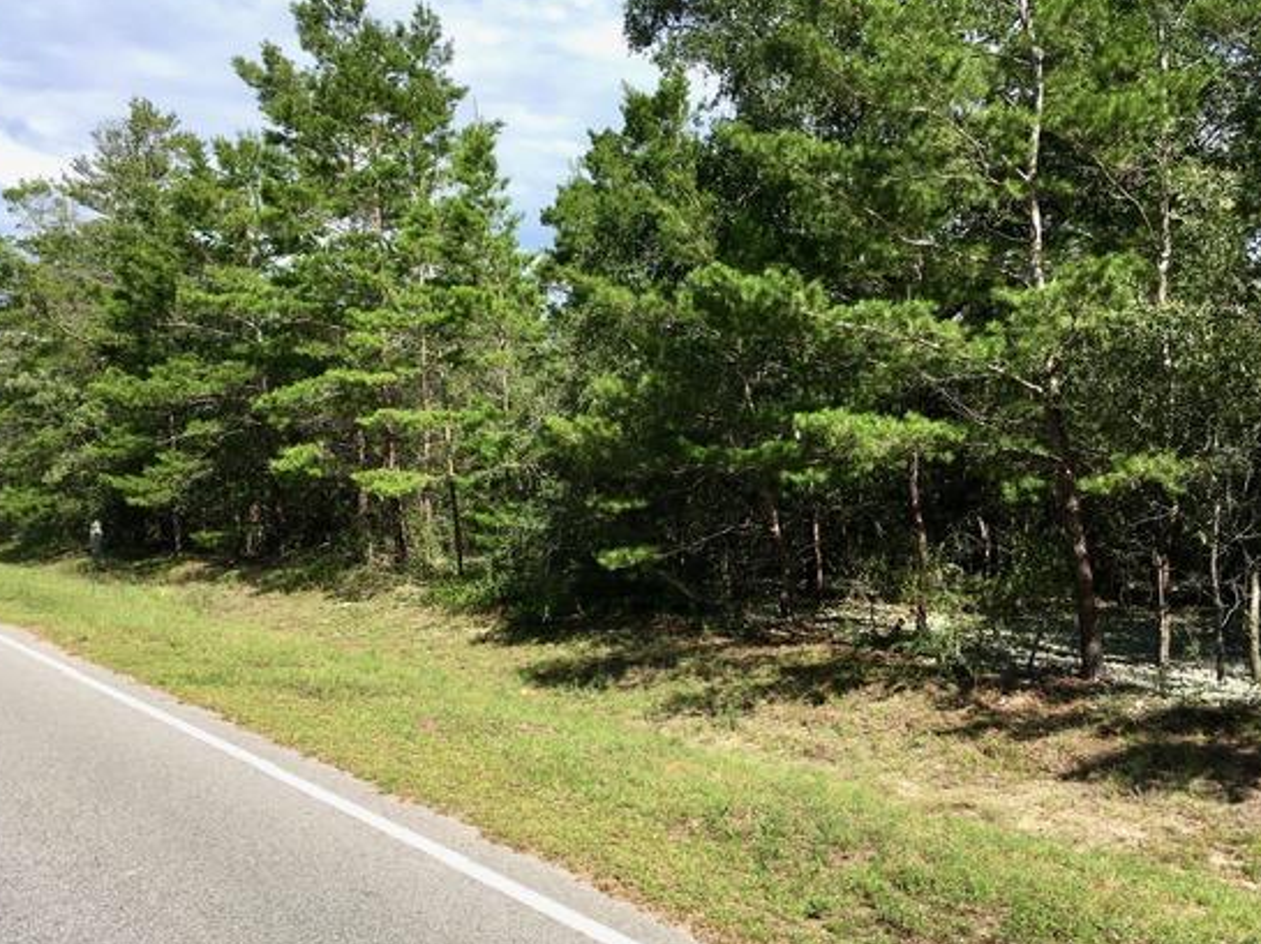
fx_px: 1238
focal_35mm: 34
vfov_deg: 41.8
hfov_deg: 53.9
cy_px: 485
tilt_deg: -0.3
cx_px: 667
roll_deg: -0.2
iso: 25
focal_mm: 4.15
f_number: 2.2
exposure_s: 1/1479
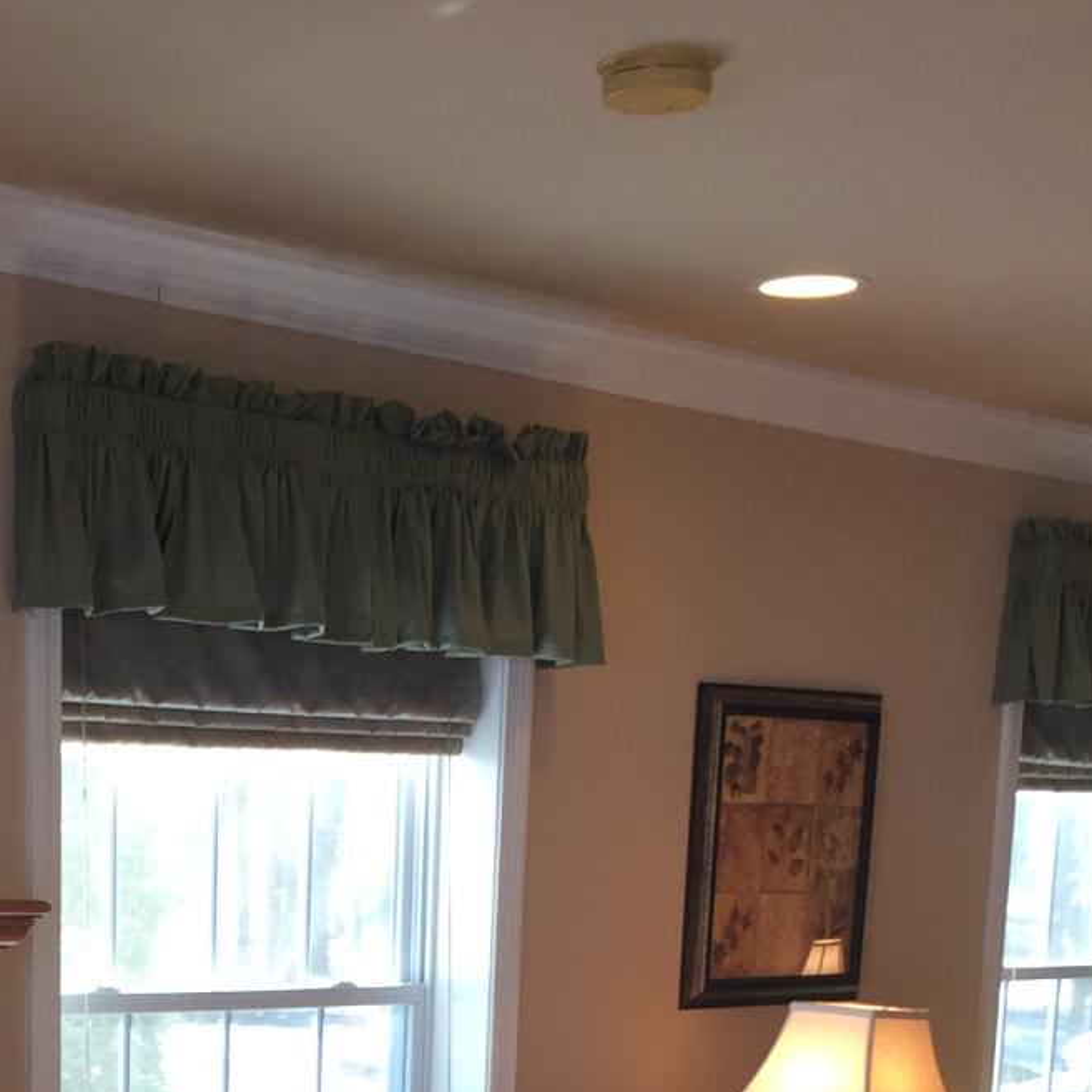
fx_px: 2784
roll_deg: -0.5
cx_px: 128
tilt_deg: -11.0
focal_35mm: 78
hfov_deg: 21.7
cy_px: 1471
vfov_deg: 20.1
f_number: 2.2
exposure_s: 1/60
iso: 40
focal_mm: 4.15
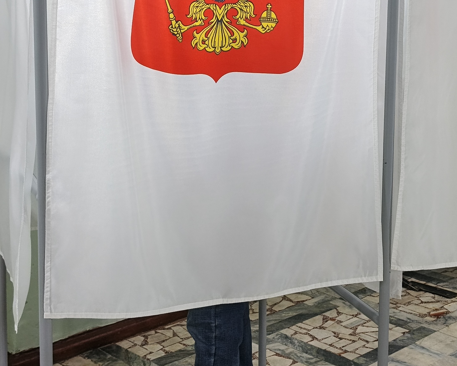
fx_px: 852
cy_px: 79
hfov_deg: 29.7
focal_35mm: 63
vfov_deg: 23.9
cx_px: 316
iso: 79
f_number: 1.8
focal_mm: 5.56
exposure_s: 1/100
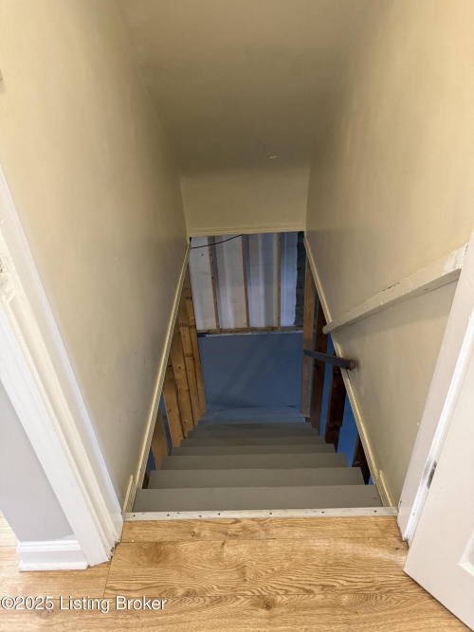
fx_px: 438
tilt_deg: -34.4
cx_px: 237
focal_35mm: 24
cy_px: 316
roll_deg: +3.5
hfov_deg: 56.8
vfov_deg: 71.6
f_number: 1.78
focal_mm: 6.76
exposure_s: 1/60
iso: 800
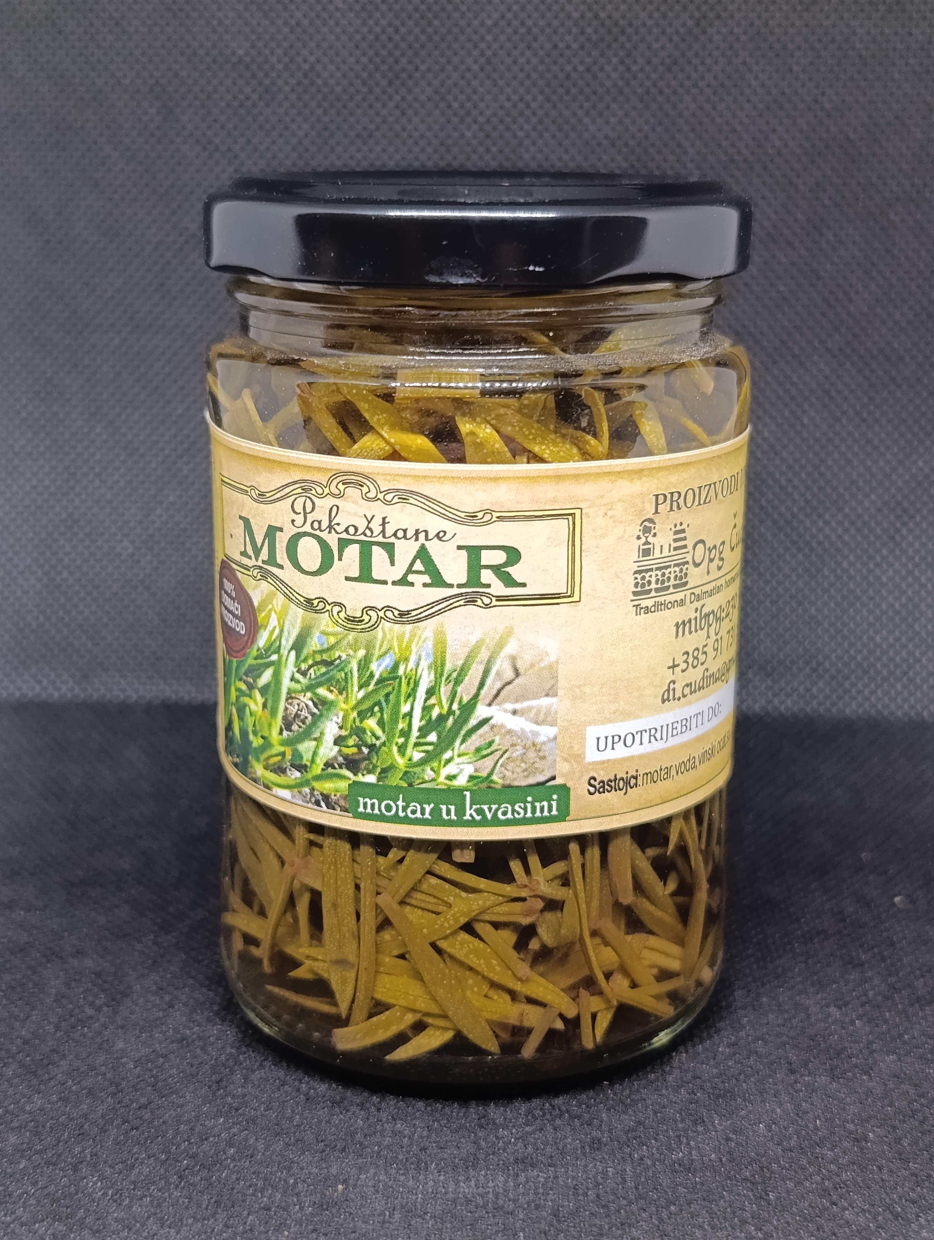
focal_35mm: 46
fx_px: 1651
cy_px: 620
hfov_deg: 31.6
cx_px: 467
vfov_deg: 41.2
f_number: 1.65
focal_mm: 6.11
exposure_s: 1/100
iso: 838
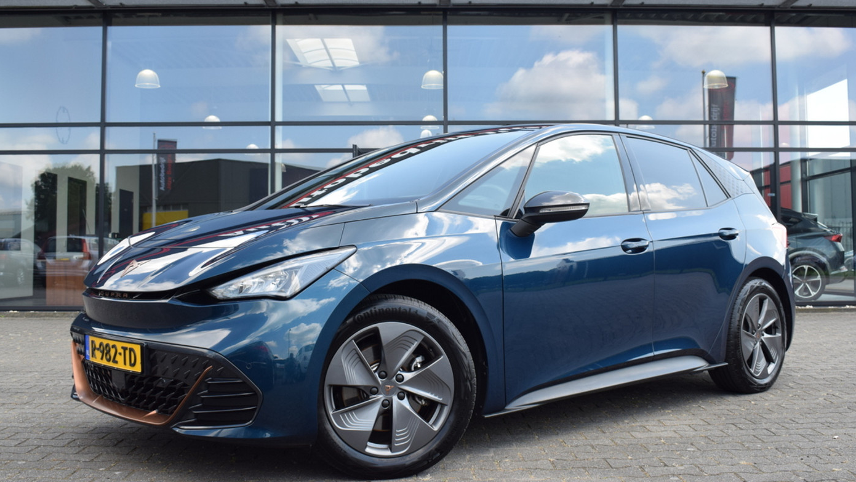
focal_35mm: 40
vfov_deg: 30.0
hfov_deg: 51.0
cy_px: 203
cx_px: 430
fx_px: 897
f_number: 8
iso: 400
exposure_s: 1/250
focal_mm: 25
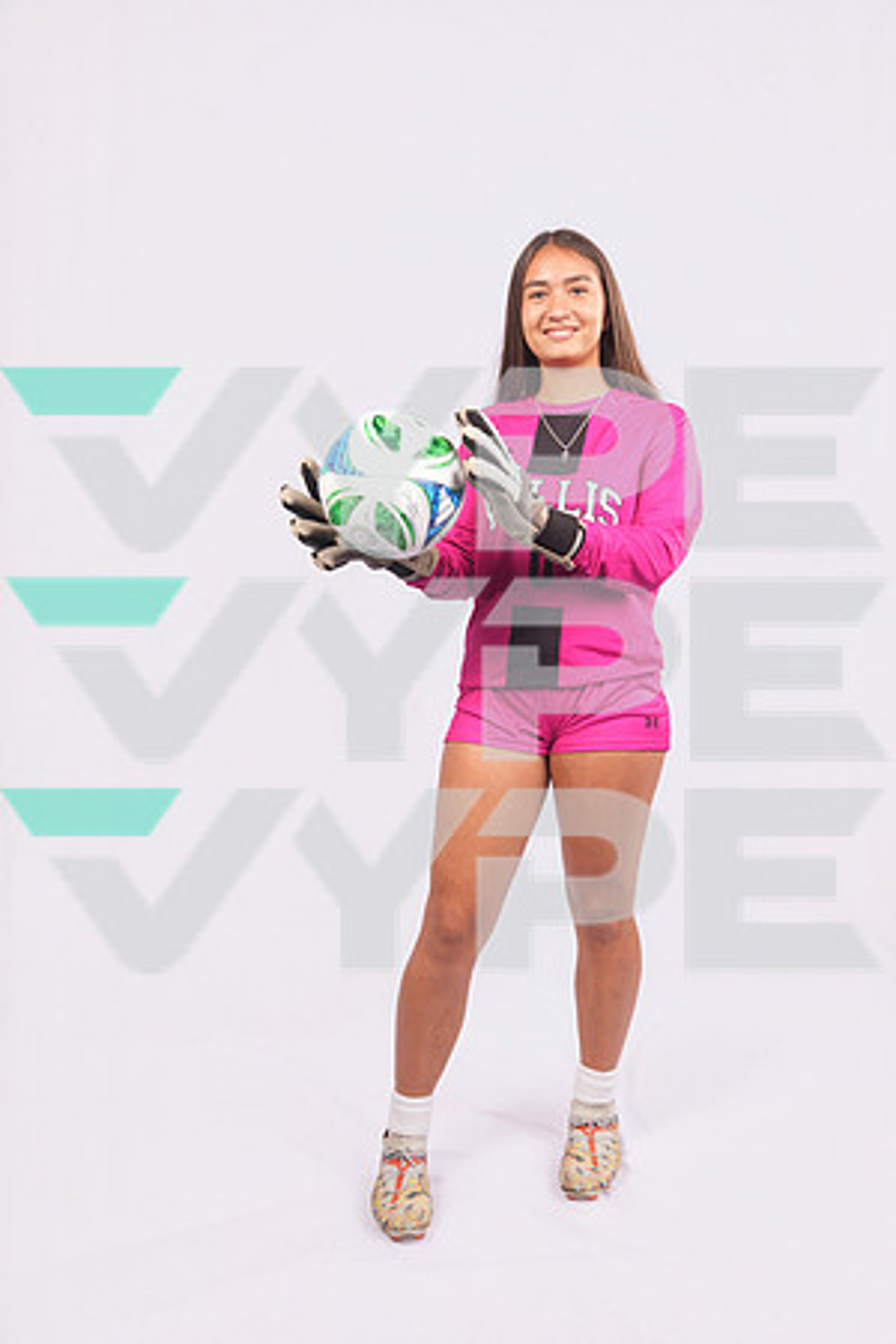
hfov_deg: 38.9
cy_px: 672
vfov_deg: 55.8
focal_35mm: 34
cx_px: 448
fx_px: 1269
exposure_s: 1/200
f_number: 7.1
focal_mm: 34
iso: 160
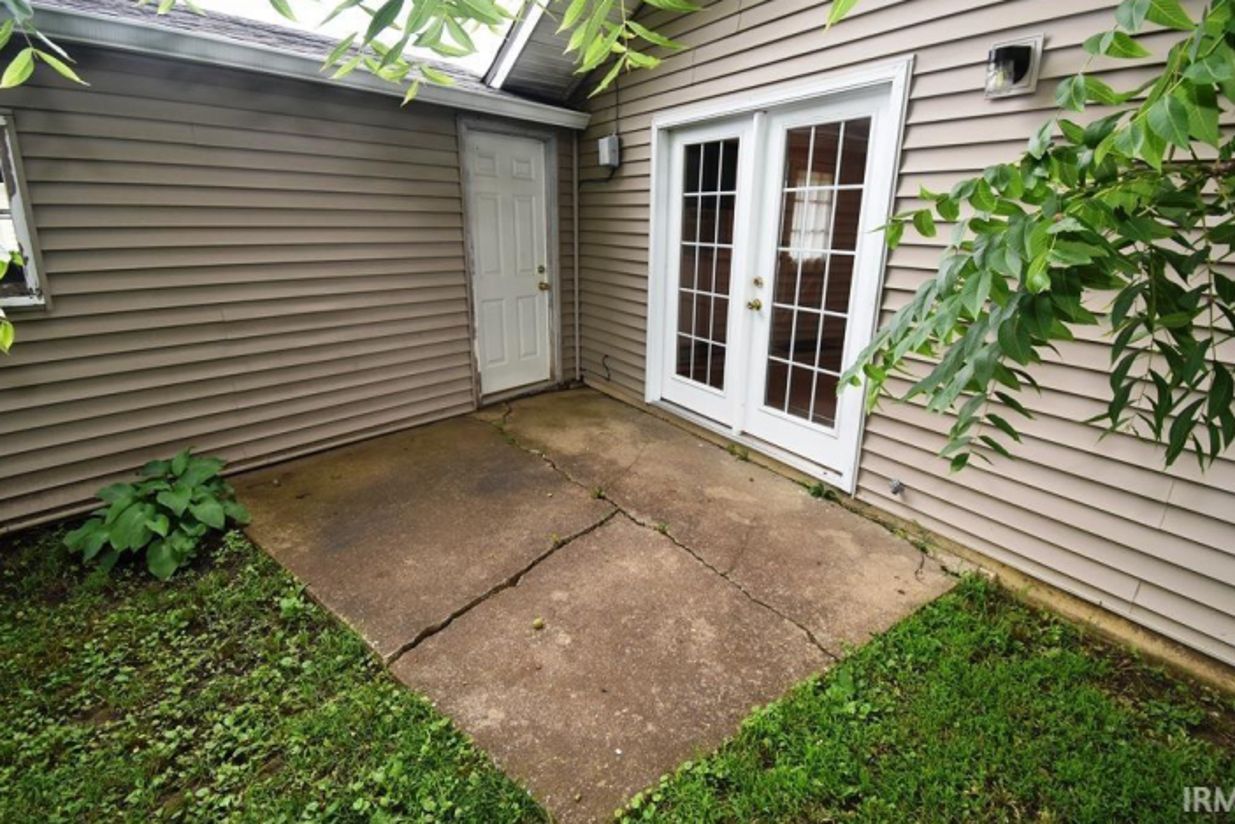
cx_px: 624
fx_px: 549
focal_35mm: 16
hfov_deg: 96.7
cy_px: 387
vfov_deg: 73.7
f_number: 5.6
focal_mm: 10
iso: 400
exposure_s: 1/125
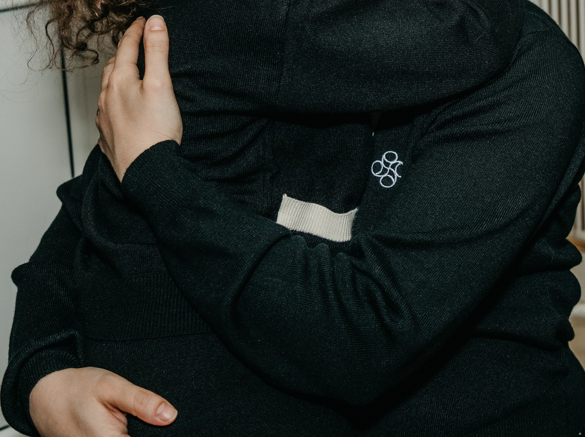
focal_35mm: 91
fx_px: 1536
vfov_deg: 15.8
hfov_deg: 21.2
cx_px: 500
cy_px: -22
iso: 320
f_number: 4.5
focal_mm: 38
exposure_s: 1/160
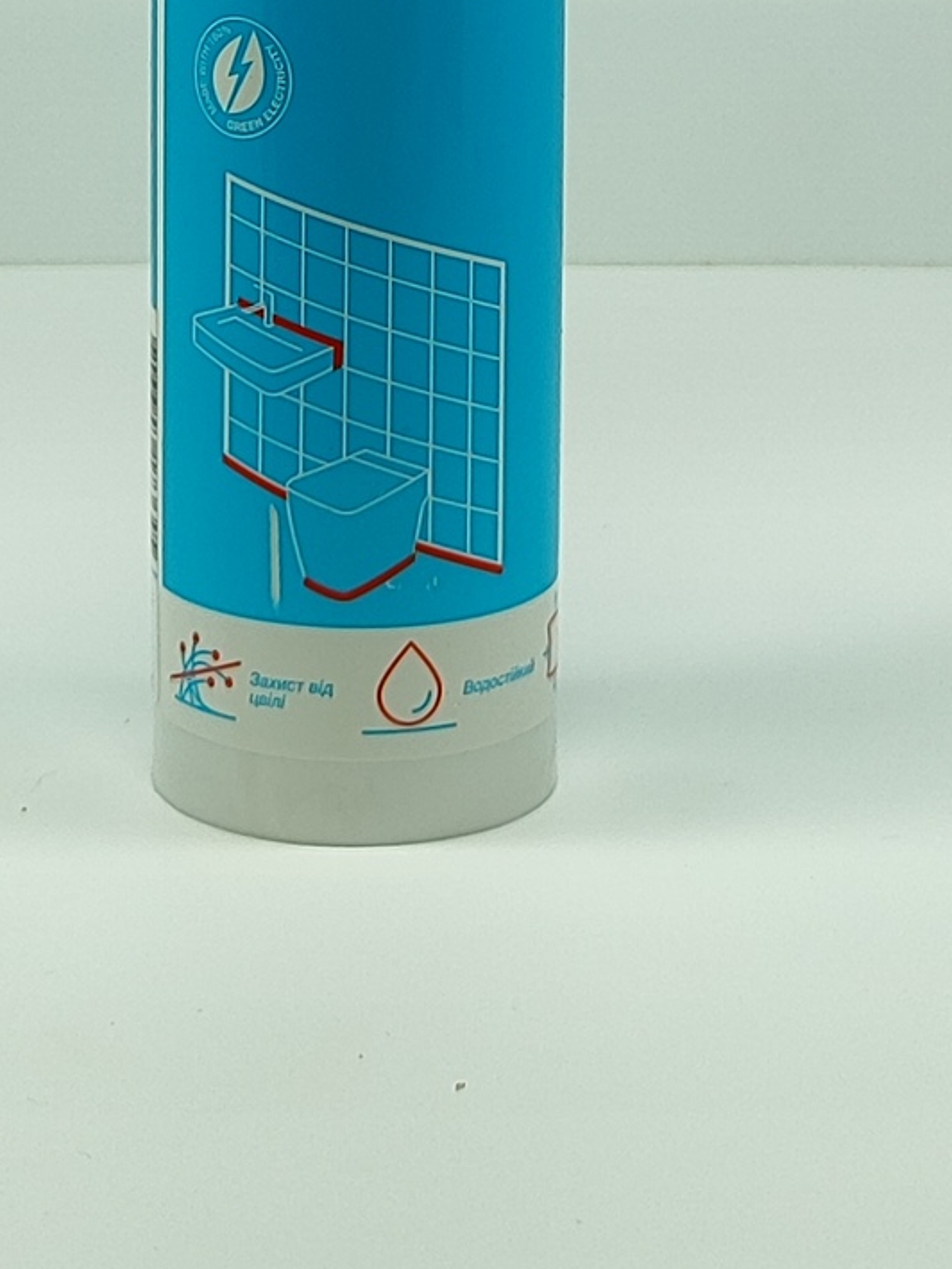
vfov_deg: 26.1
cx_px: 354
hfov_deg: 22.5
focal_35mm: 65
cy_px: -310
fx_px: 2383
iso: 125
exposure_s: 1/200
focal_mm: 5.89
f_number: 1.89
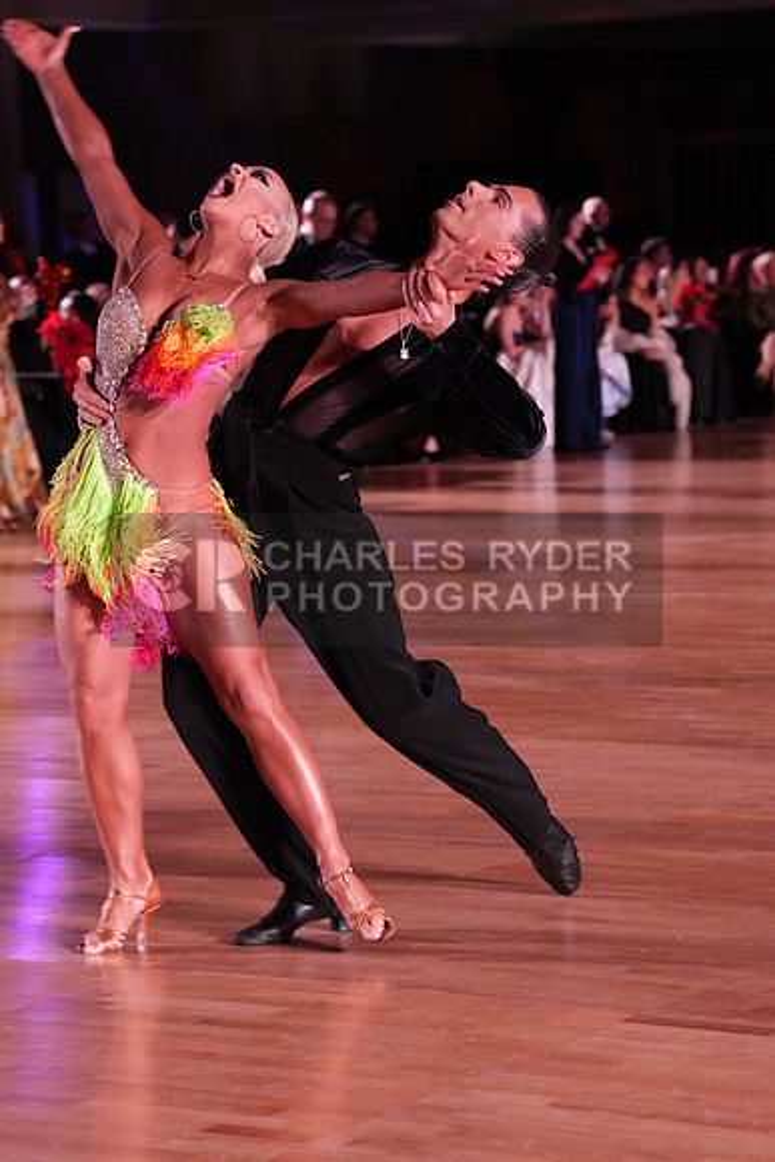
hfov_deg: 11.3
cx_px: 388
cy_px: 581
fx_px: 3905
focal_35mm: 121
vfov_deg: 16.9
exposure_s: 1/250
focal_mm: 121
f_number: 6.3
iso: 5000
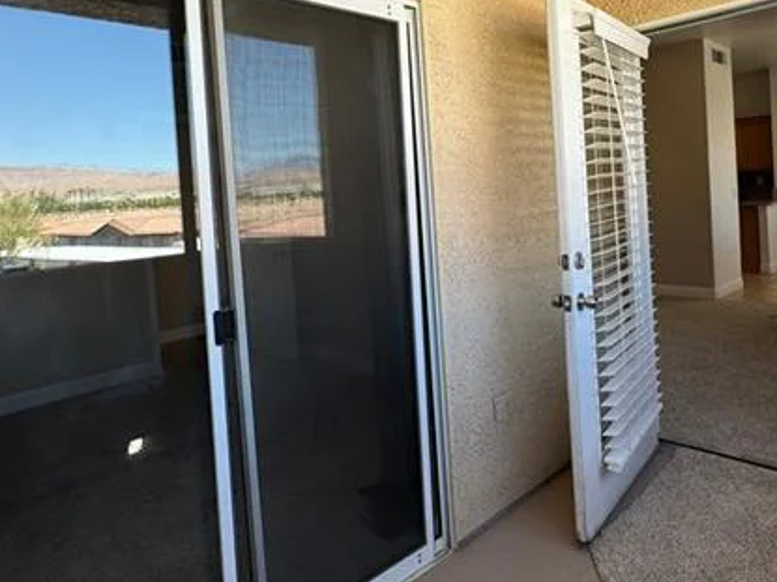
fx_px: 606
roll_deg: +4.3
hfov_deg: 64.5
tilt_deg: -1.5
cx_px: 481
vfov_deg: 50.7
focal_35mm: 27
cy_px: 213
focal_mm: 2.22
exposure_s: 1/202
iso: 40
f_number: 2.2
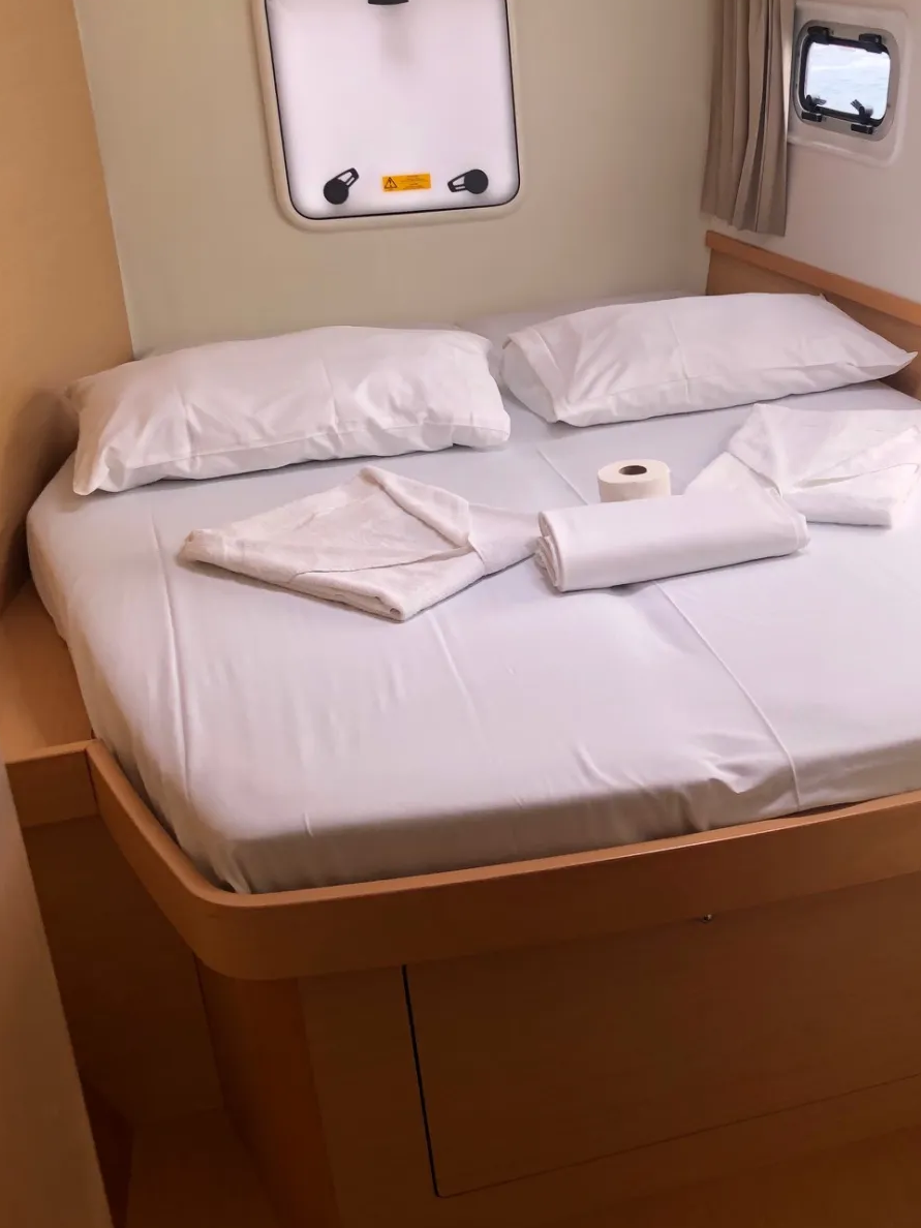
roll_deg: +1.6
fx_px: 1561
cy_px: 578
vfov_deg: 42.9
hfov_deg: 32.2
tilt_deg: -23.4
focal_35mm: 44
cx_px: 701
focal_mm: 3.99
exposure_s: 1/120
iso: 64
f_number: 1.8
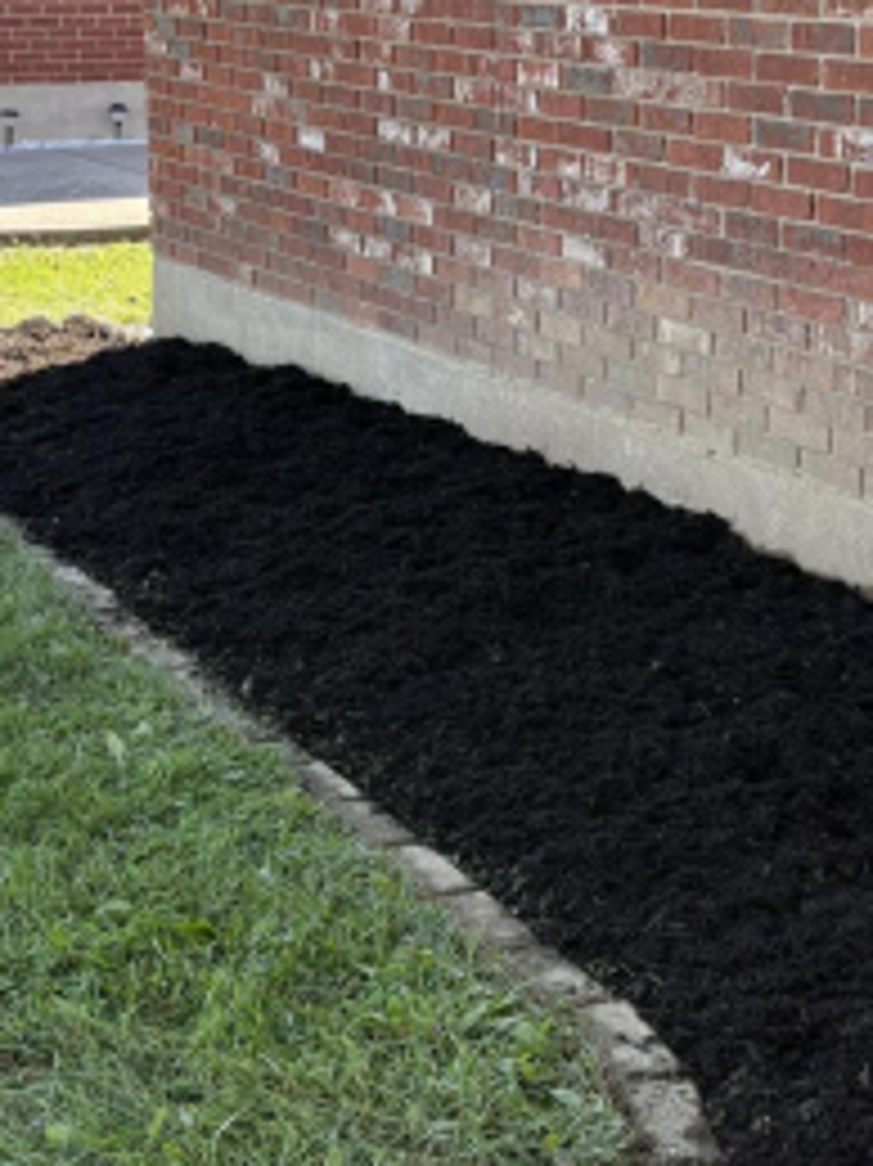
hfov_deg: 21.9
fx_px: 2255
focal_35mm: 67
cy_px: 497
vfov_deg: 28.9
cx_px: 513
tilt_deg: -12.3
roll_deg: +1.3
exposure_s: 1/438
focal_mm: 5.96
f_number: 1.6
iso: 64
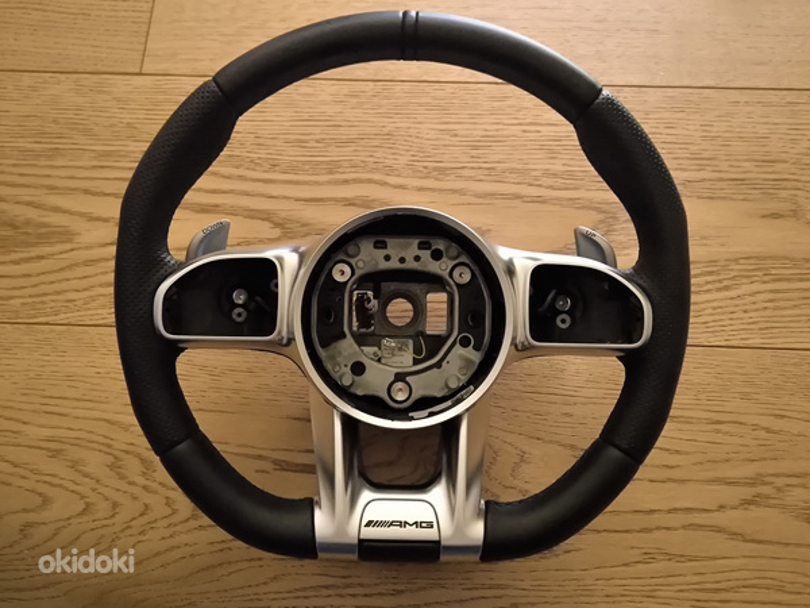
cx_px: 405
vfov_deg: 42.9
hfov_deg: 55.4
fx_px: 772
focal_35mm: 33
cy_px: 304
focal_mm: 6.92
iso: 12800
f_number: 1.9
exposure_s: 1/14.3
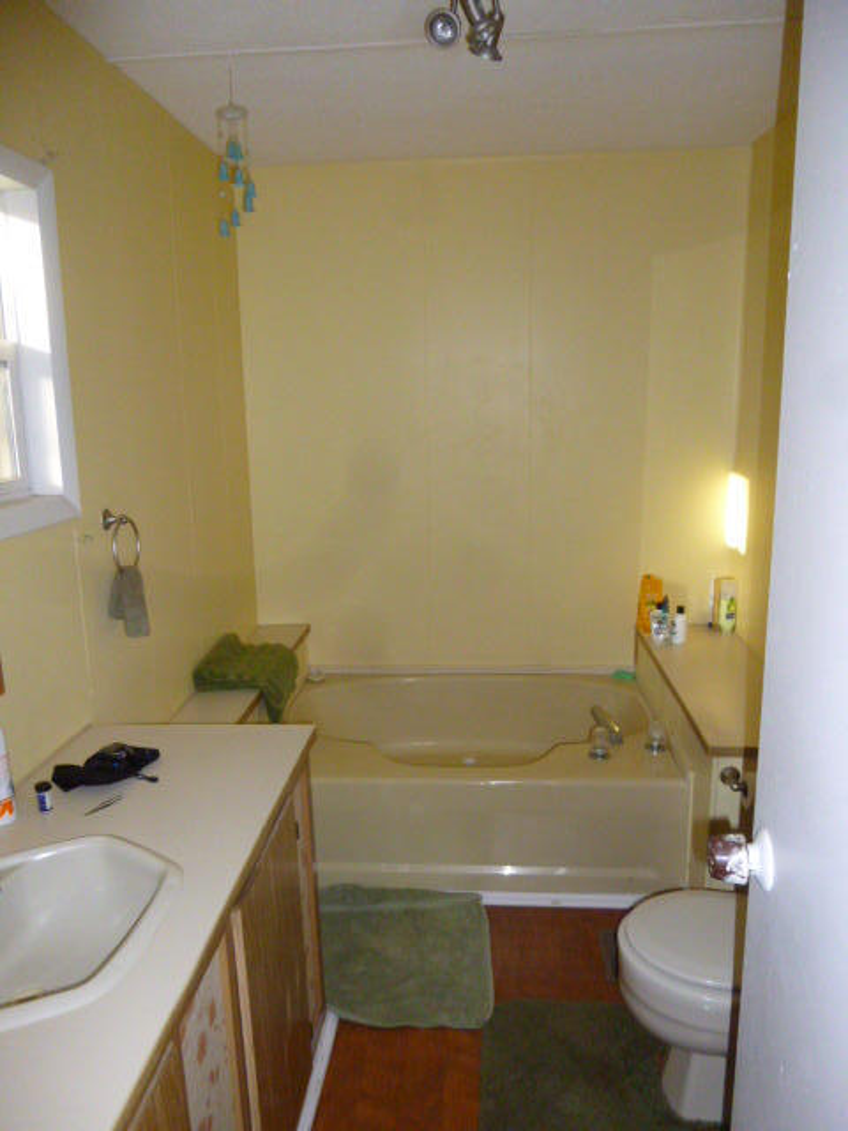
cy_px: 566
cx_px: 424
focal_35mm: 25
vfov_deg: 69.4
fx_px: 817
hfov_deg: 54.9
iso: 400
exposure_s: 1/250
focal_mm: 4.5
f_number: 3.1
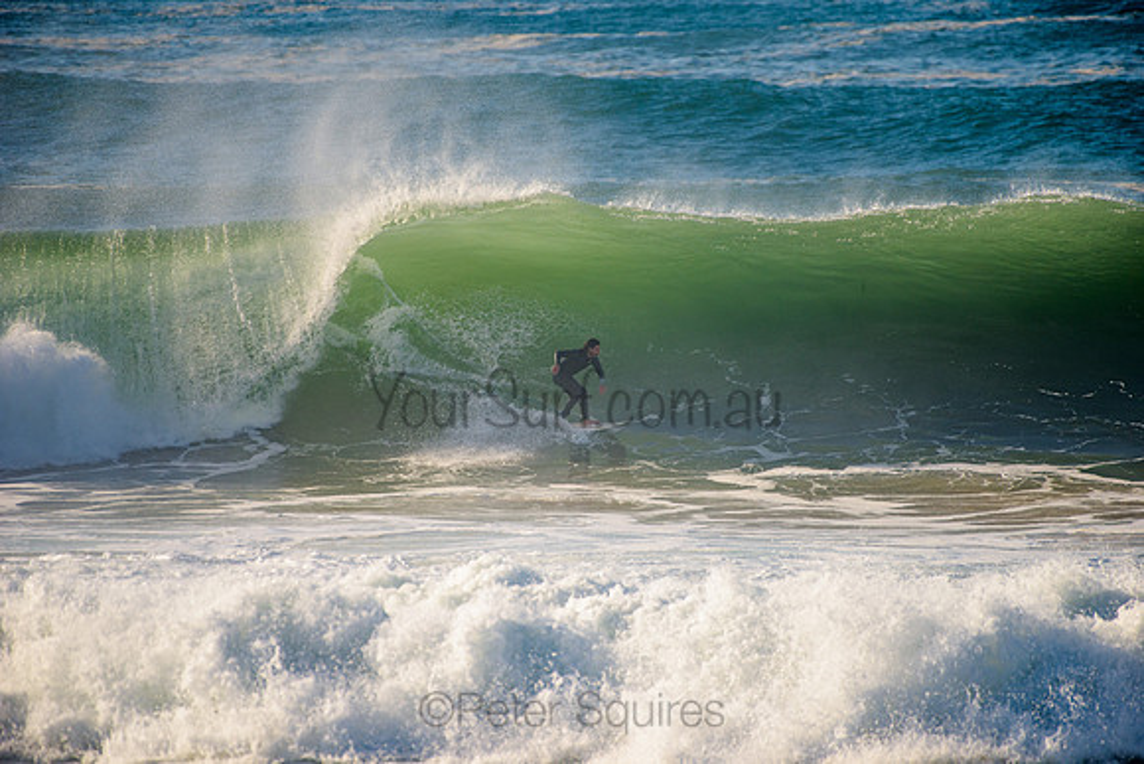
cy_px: 382
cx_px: 572
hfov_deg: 4.1
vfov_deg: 2.8
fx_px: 15892
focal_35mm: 500
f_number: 5.6
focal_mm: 500
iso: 160
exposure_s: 1/1600
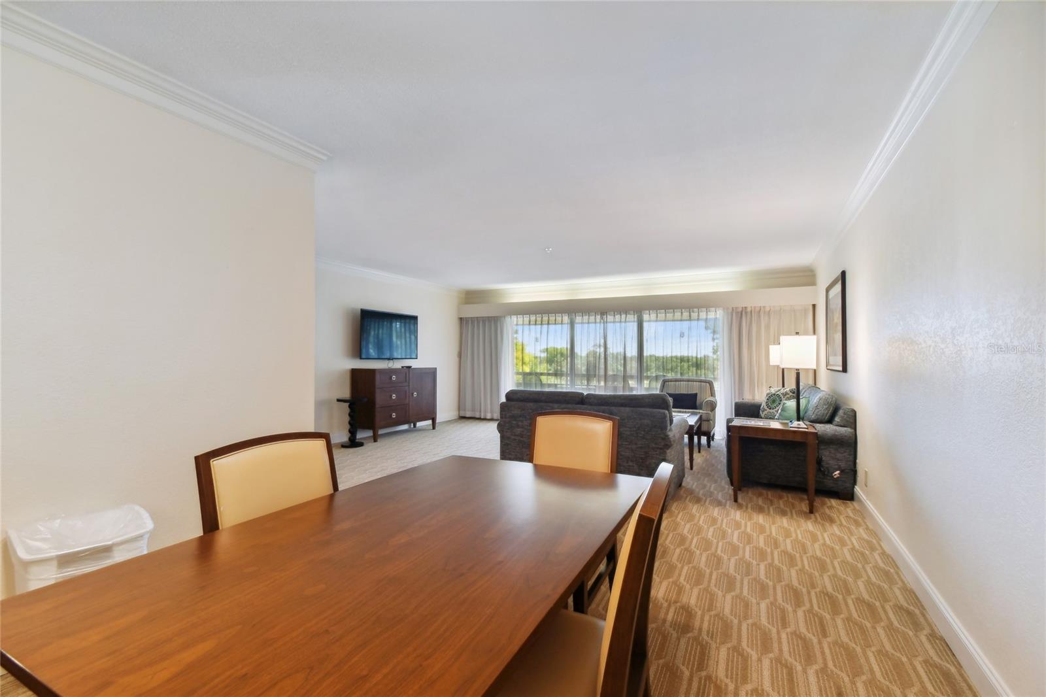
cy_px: 348
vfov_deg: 77.3
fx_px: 436
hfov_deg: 100.4
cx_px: 523
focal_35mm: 15
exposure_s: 1/20
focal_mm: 10
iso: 100
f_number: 8
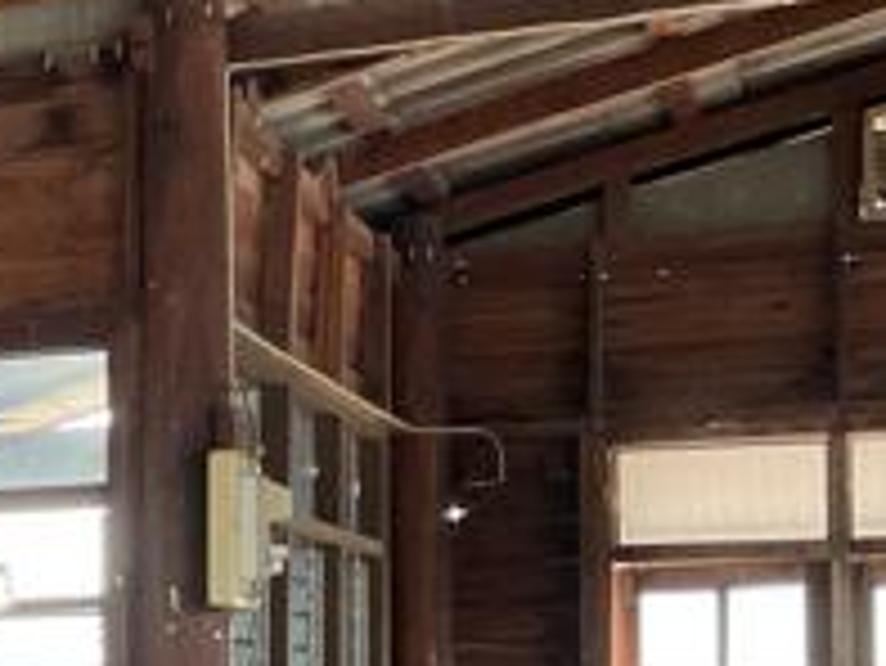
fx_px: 2484
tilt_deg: -0.5
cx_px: -382
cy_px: 718
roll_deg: +2.0
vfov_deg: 14.9
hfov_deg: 18.3
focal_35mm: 97
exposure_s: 1/60
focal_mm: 3
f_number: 1.8
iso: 200
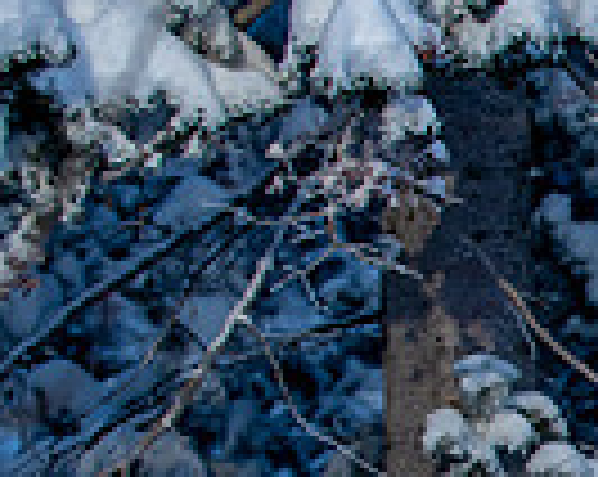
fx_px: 6309
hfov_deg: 5.3
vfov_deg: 4.3
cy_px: 649
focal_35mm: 357
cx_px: 1214
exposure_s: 1/400
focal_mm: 70
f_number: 5
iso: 320
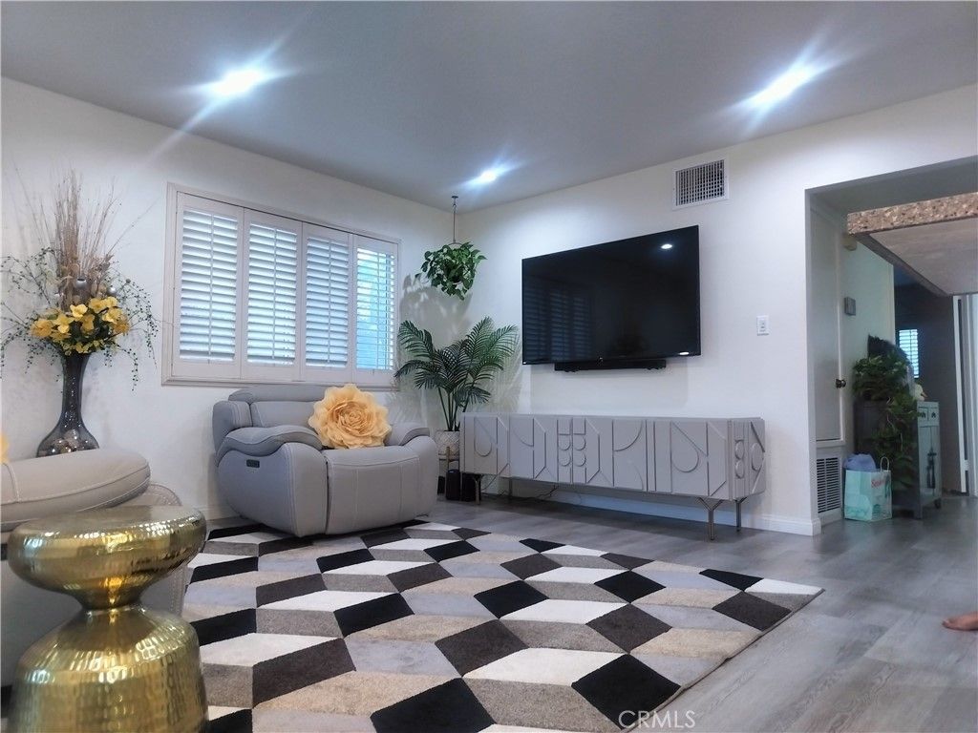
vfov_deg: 56.8
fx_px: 678
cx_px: 489
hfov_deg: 71.6
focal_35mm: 24
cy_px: 366
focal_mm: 5.24
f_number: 1.7
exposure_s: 1/30
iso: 320
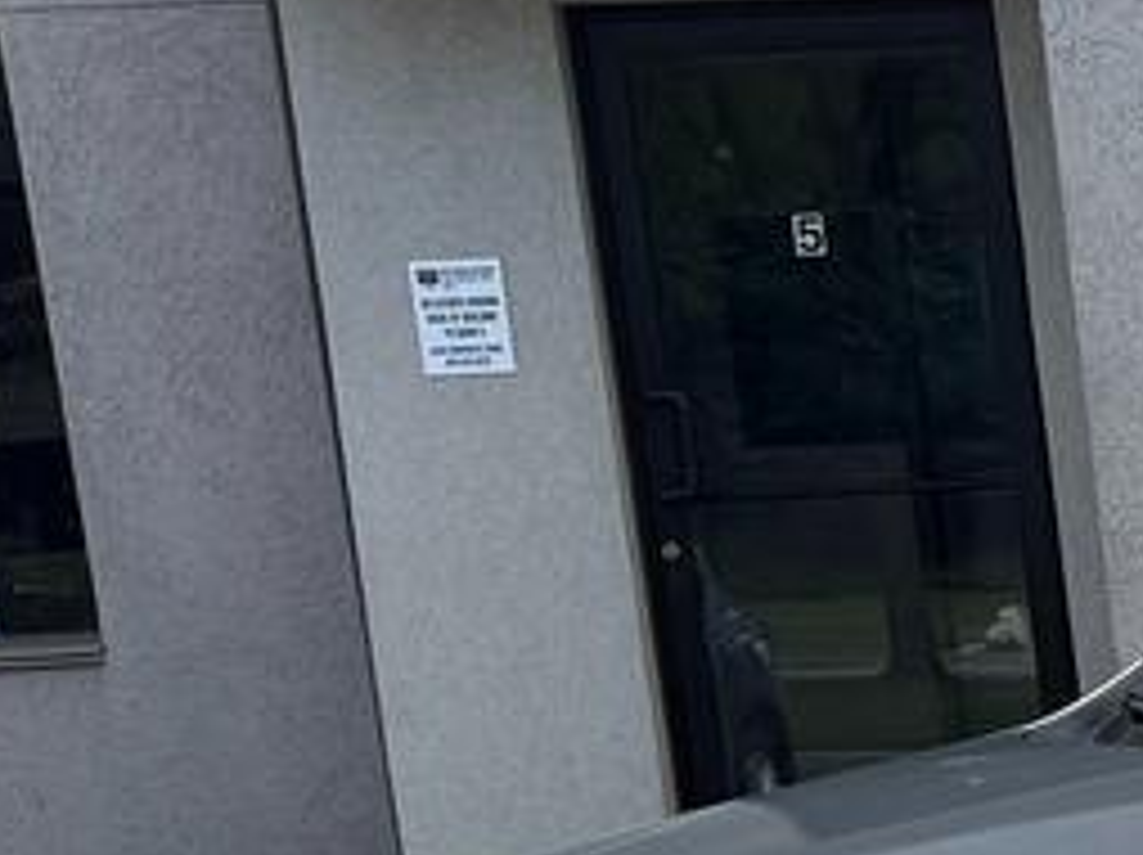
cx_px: 2462
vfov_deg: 11.6
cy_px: 1400
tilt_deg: -12.4
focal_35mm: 121
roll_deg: +3.0
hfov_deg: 13.4
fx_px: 3992
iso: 80
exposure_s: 1/2169
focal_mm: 6.76
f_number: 1.78
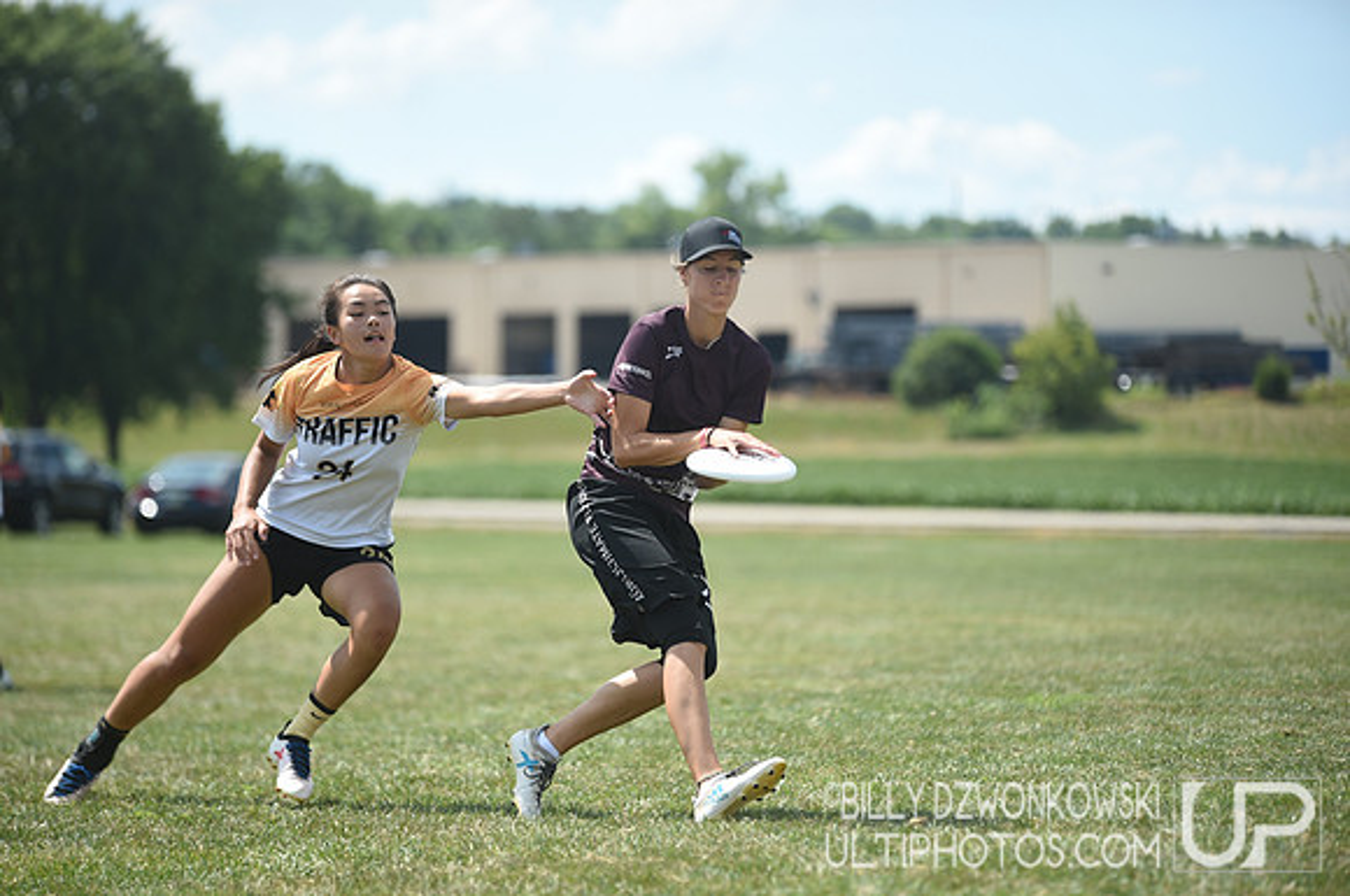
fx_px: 6553
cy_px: 448
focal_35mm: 175
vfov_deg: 7.8
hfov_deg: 11.8
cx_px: 675
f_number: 2.8
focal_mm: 175
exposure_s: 1/1000
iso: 100
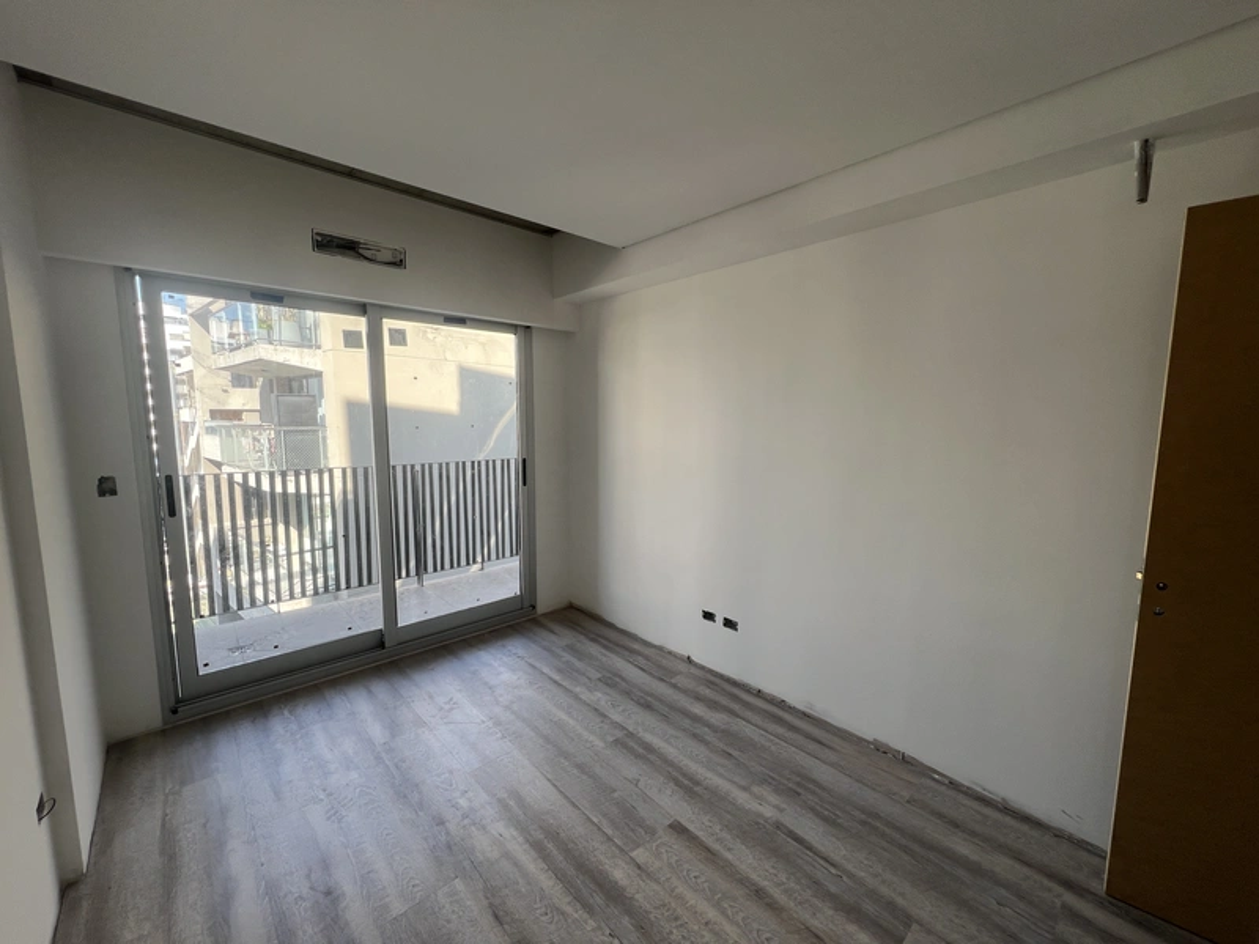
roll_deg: +0.3
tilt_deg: -6.2
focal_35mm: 13
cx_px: 630
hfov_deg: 106.2
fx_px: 473
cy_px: 472
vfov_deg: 89.9
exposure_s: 1/139
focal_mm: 1.57
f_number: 1.8
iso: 32
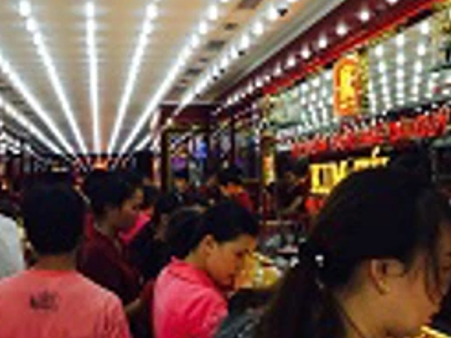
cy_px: 186
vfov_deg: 31.4
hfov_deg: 41.2
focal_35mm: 46
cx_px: 191
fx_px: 599
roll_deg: -0.6
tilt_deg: +0.9
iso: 32
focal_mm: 4.15
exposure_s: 1/175
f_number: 2.2
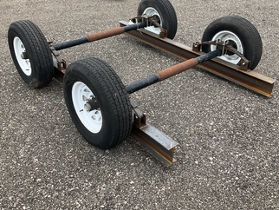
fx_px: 290
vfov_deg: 39.6
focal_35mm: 36
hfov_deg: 51.3
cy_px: 85
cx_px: 150
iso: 25
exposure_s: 1/635
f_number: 1.8
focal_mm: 3
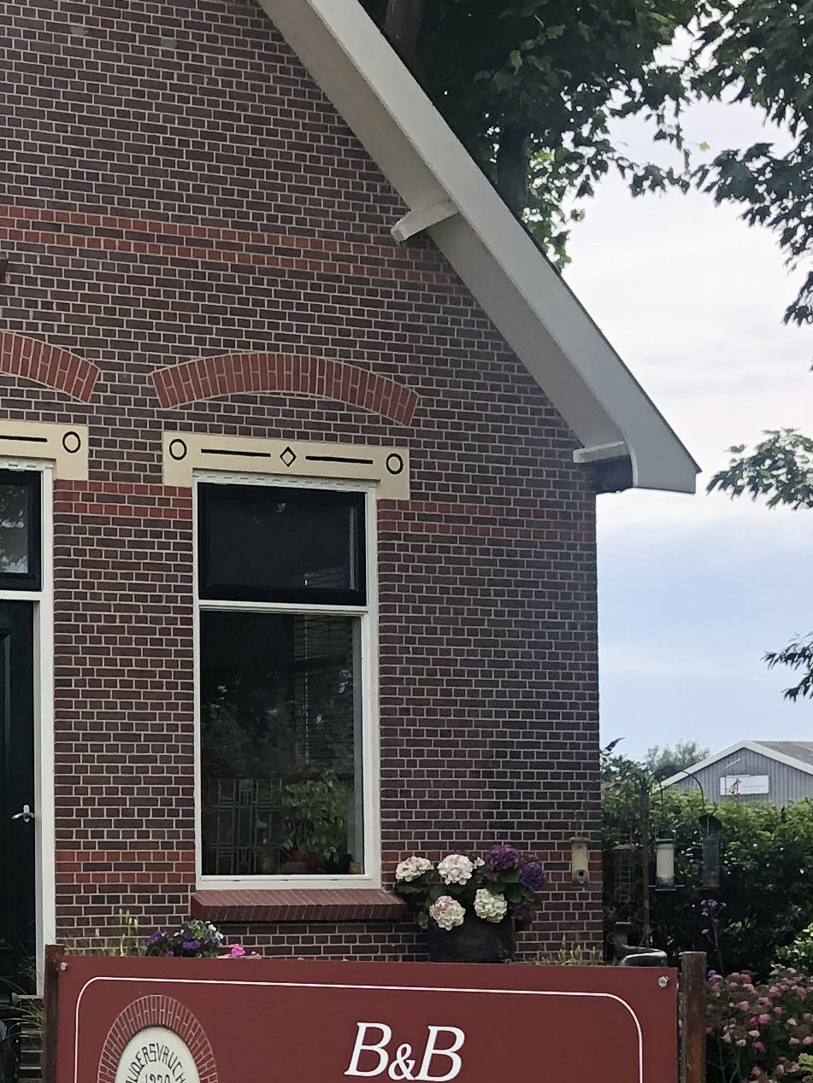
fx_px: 2787
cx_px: -365
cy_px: 967
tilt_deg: +0.1
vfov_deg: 21.5
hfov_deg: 15.5
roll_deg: +0.7
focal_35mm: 89
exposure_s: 1/960
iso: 20
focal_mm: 4
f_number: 1.8
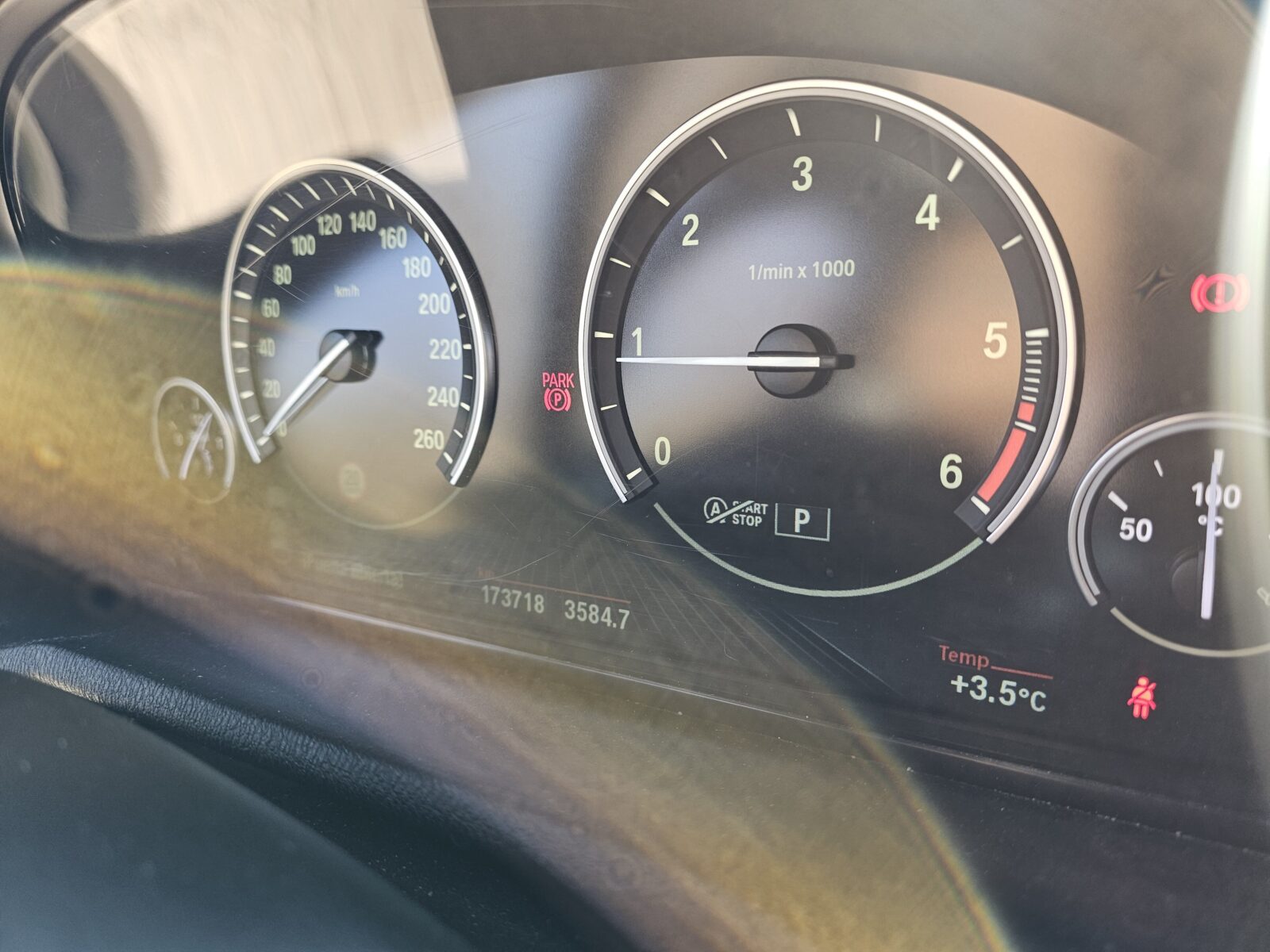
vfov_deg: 58.9
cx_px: 635
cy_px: 476
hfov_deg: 73.9
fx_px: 844
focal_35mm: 23
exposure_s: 1/100
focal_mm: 6.3
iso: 50
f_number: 1.7
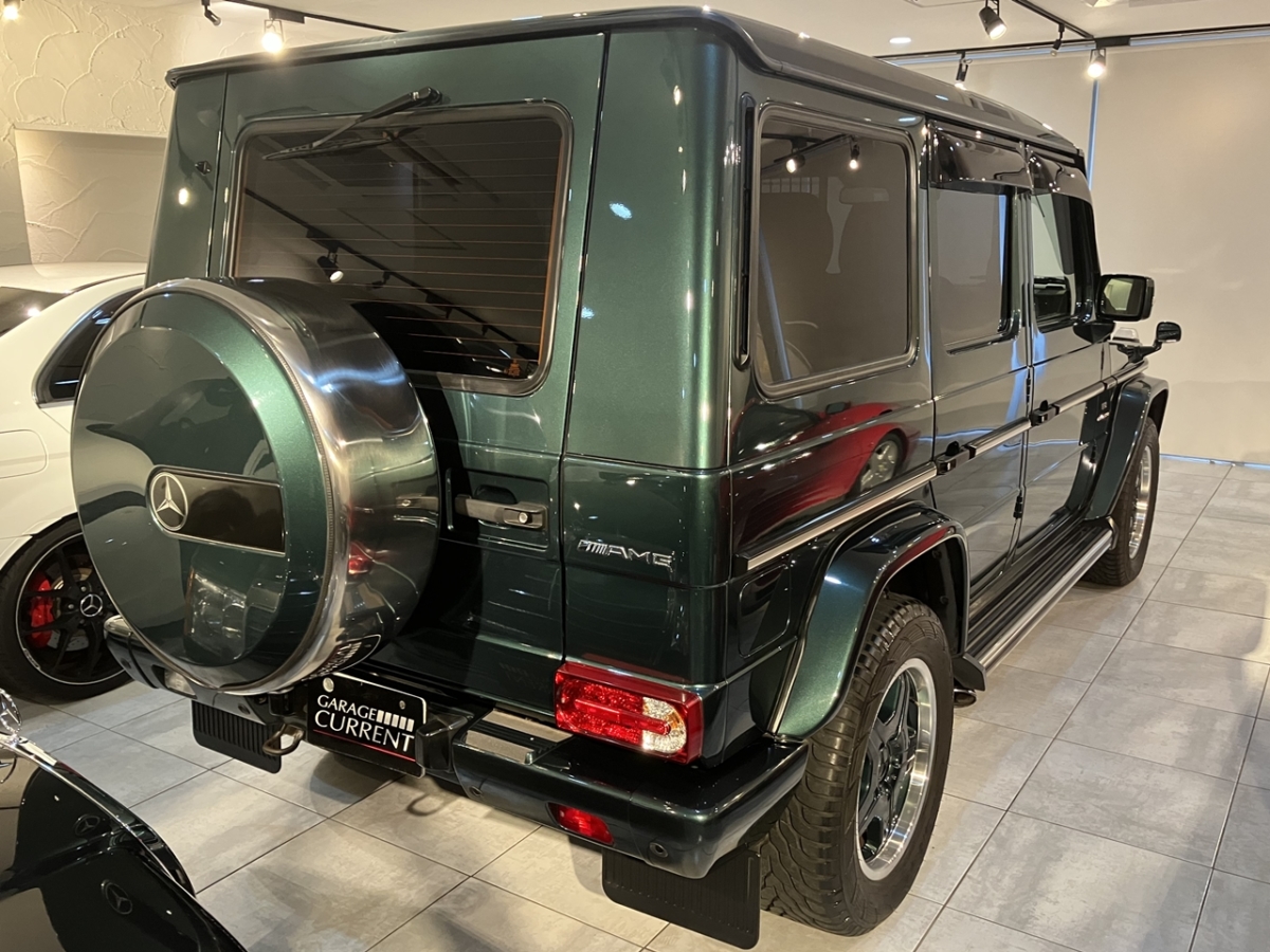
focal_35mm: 28
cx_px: 635
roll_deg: +0.1
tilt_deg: -12.6
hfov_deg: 63.4
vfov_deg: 49.7
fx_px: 1027
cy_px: 476
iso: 200
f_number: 1.8
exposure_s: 1/50
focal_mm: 3.99
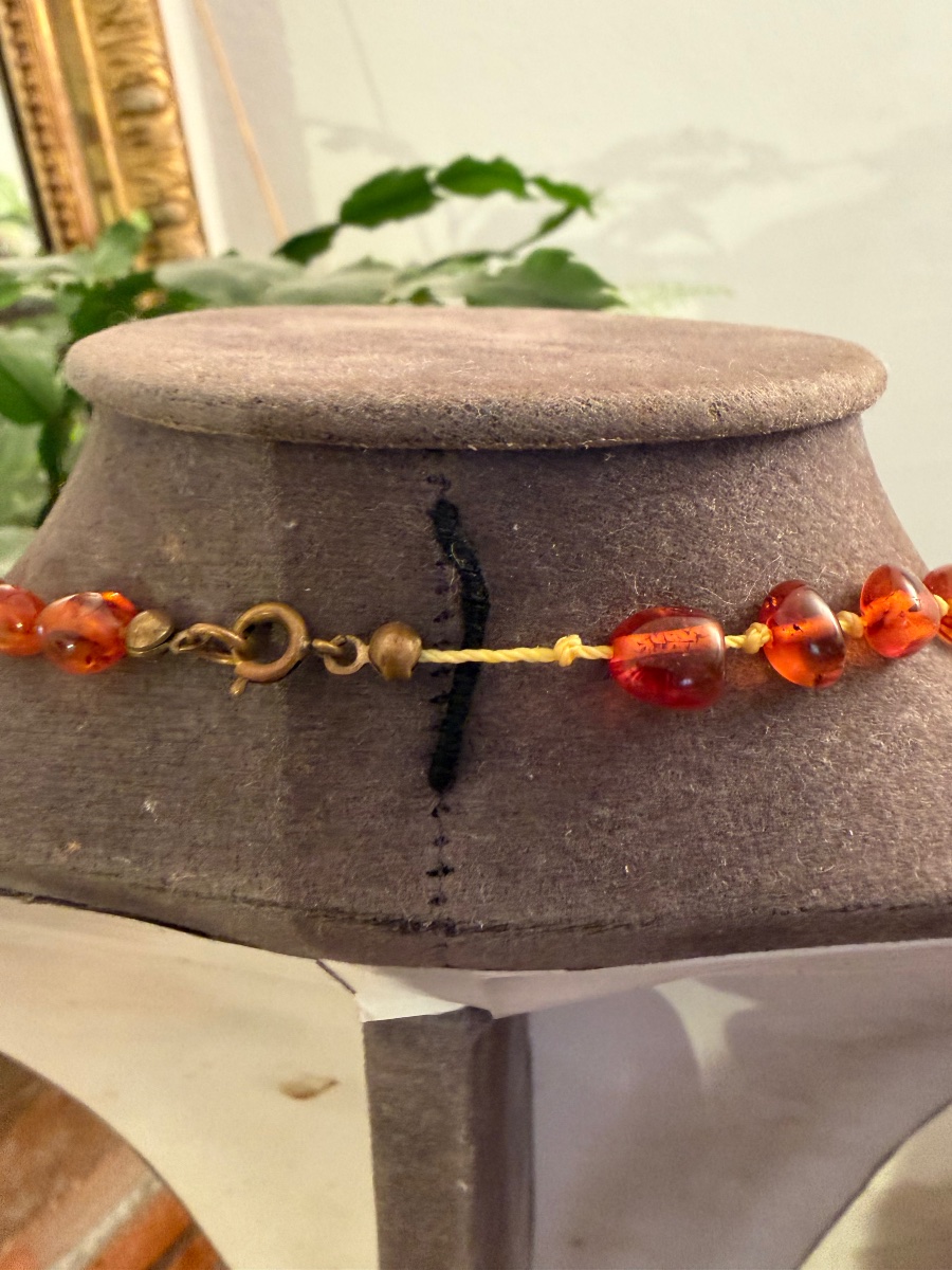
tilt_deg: -20.4
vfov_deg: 67.3
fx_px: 953
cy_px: 635
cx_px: 476
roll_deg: +5.1
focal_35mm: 26
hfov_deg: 53.1
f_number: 2.2
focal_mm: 2.22
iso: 400
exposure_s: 1/50
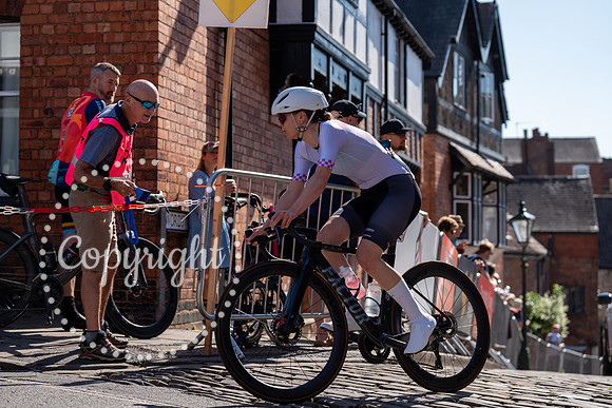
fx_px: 1190
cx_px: 306
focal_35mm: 70
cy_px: 204
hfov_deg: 28.8
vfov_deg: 19.5
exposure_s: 1/1000
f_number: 3.5
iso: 100
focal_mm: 70
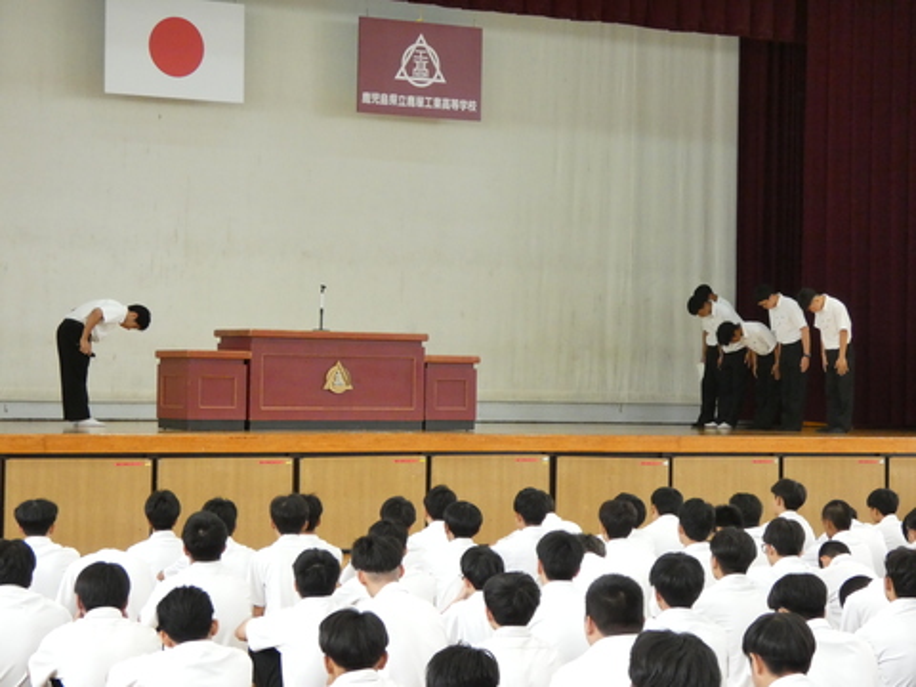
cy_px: 344
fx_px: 2302
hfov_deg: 22.5
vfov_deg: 17.0
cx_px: 458
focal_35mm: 87
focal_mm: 15.6
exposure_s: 1/80
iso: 800
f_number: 4.6
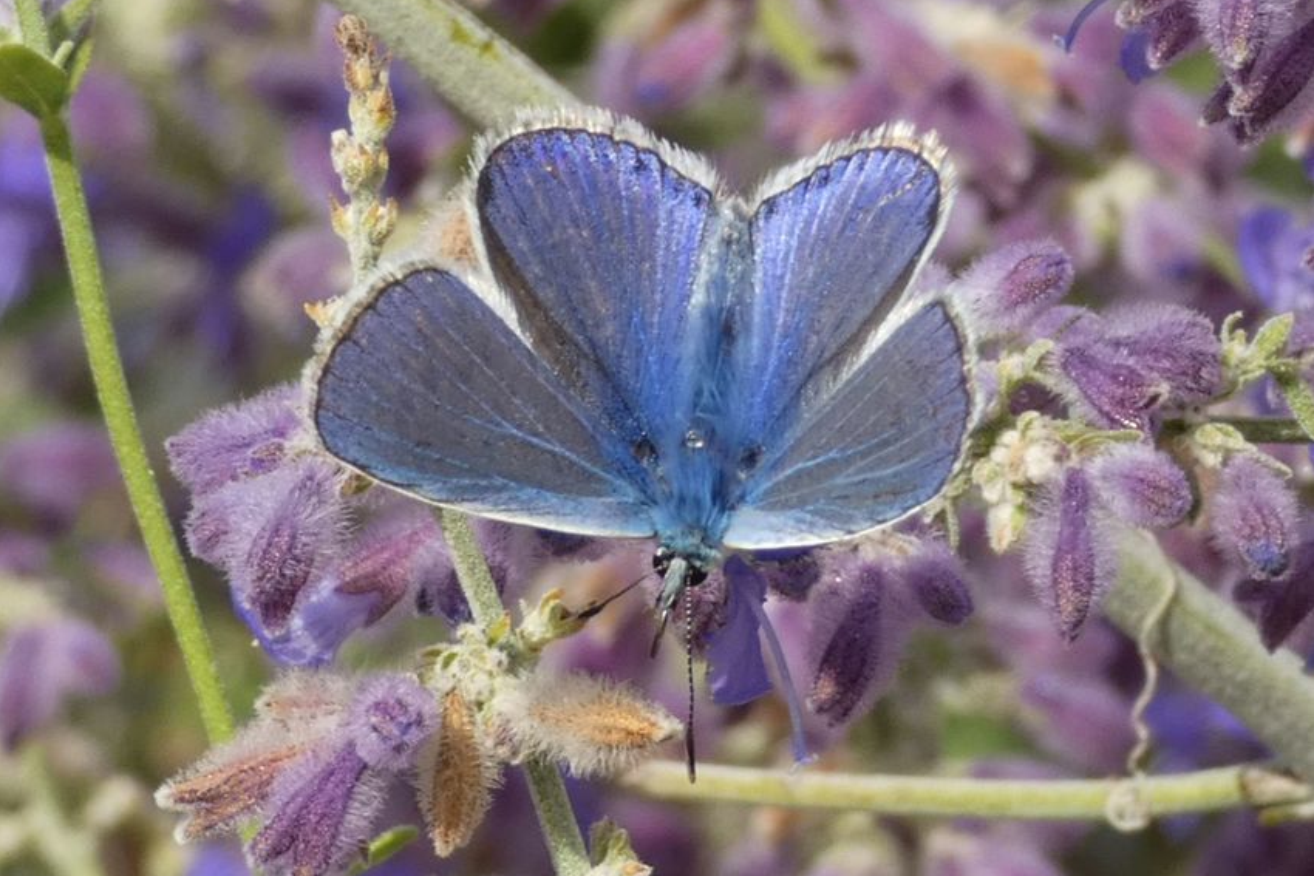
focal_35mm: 144
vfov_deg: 9.5
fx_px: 5257
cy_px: 431
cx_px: 656
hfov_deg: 14.2
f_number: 5.3
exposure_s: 1/125
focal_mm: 24.7
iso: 80
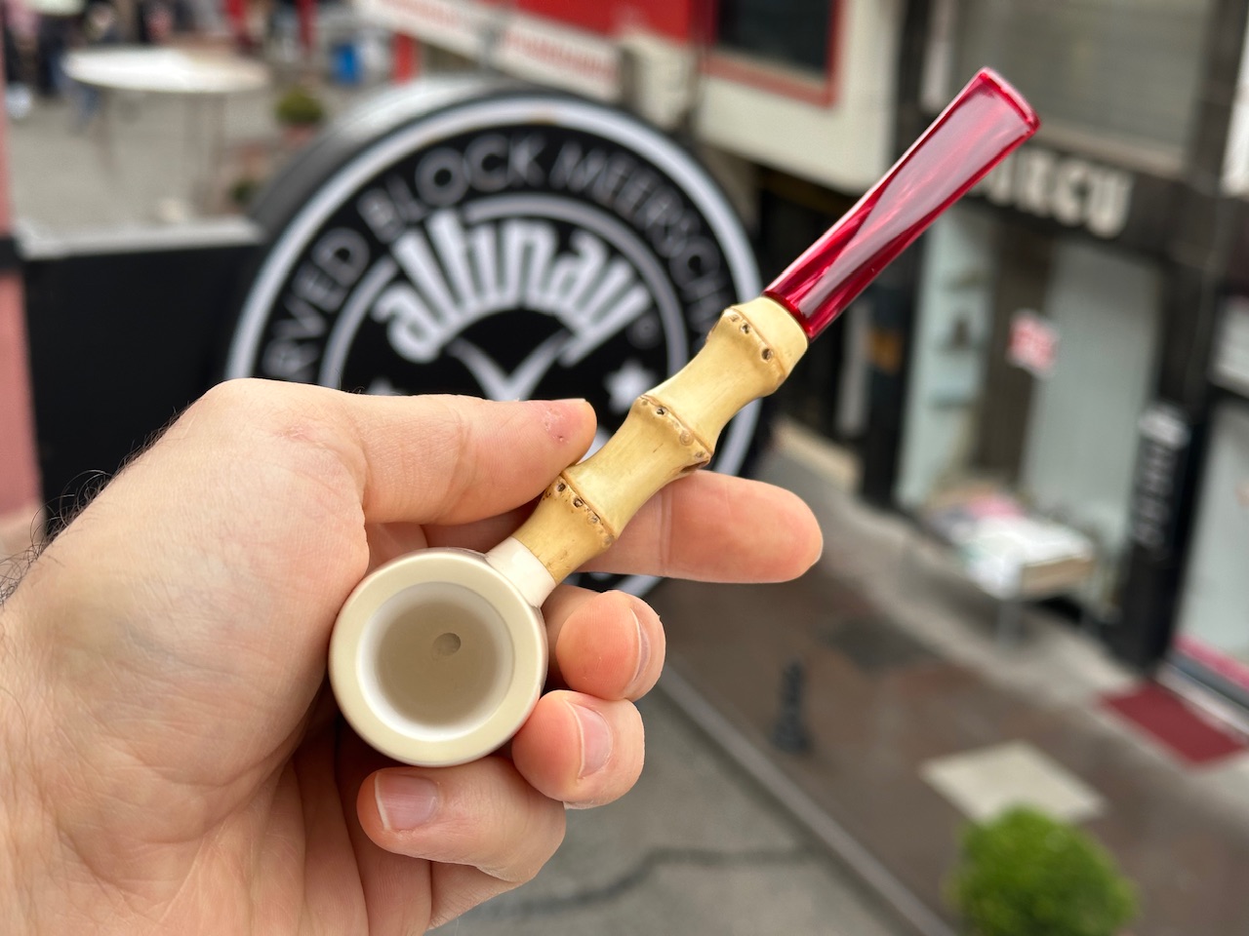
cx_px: 624
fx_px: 1732
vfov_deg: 30.3
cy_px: 468
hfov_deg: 39.7
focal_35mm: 48
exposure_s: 1/195
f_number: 1.78
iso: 50
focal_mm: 6.86
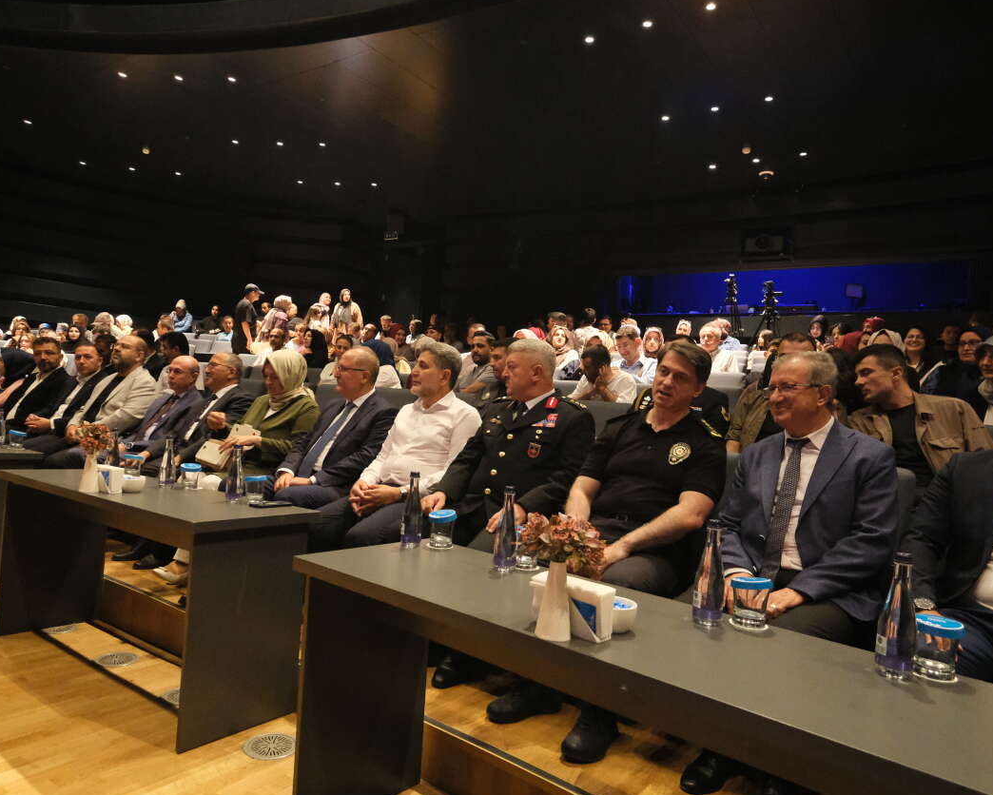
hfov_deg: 72.6
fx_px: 676
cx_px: 490
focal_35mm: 23
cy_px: 400
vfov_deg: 60.9
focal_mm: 13.2
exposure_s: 1/60
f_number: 4
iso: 10000
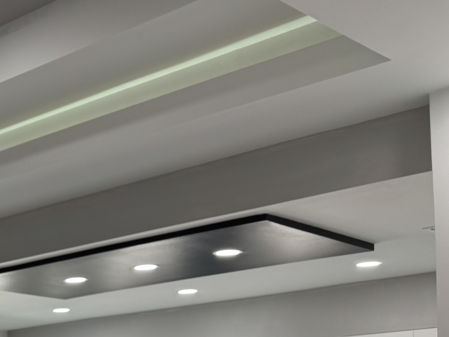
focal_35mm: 70
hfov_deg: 23.1
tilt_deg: +0.4
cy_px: 416
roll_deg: -1.2
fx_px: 908
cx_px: -204
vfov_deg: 19.6
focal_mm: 6.76
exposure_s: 1/135
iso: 100
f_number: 1.78
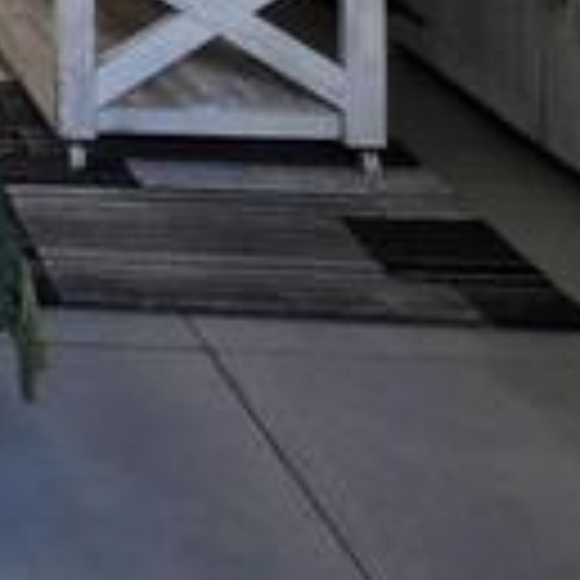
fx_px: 1346
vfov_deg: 19.5
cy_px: -400
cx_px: -620
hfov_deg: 17.0
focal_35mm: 71
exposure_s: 1/50.3
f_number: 1.9
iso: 160
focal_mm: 2.2
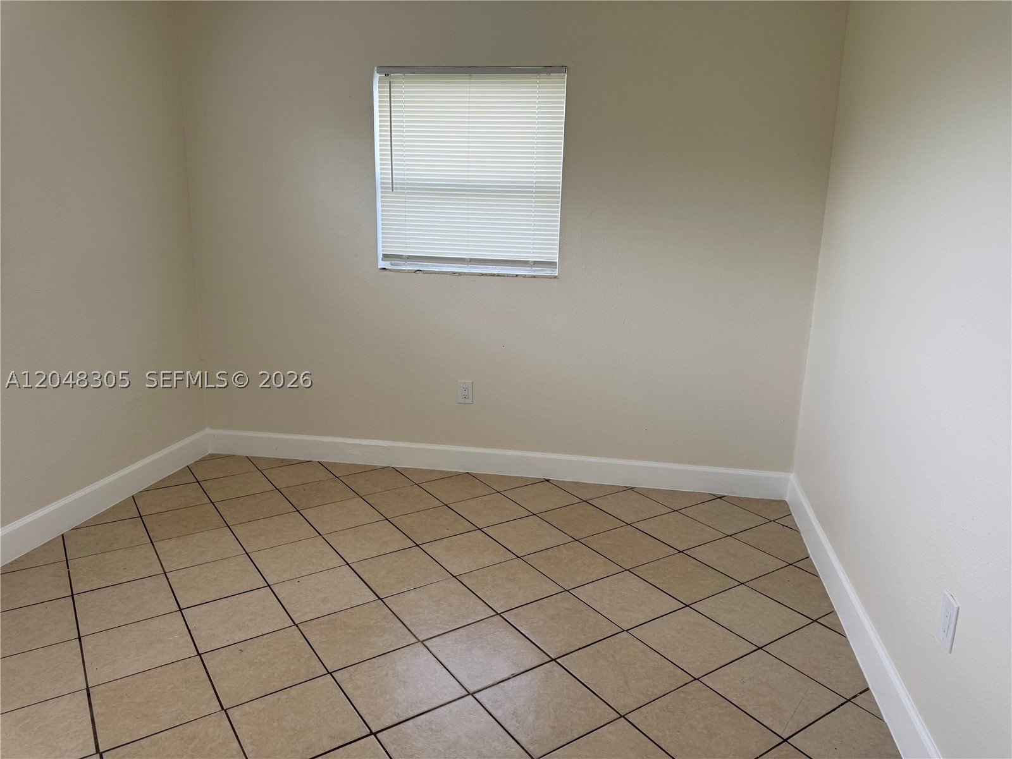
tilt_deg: -12.3
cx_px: 506
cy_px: 380
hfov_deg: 71.6
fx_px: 702
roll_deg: -1.9
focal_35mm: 24
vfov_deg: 56.8
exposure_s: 1/121
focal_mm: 6.76
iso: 80
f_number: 1.78
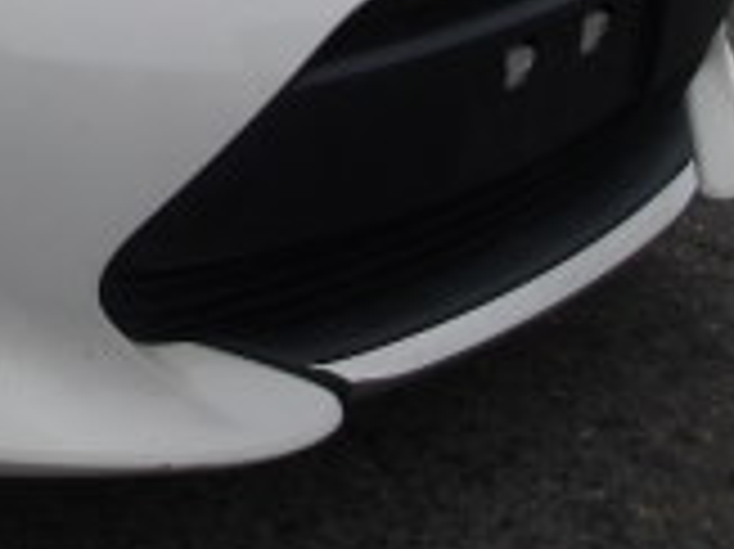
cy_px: -324
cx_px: -297
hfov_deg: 17.1
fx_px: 2246
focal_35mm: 106
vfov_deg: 13.0
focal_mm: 4.9
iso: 100
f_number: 10.4
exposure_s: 1/154
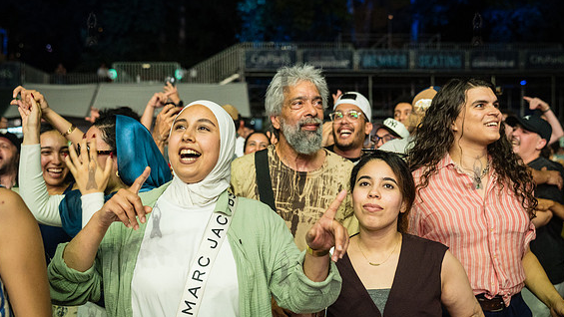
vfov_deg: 27.7
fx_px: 643
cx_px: 283
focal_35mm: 43
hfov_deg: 47.4
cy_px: 172
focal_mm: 40
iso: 8000
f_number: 3.2
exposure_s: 1/250
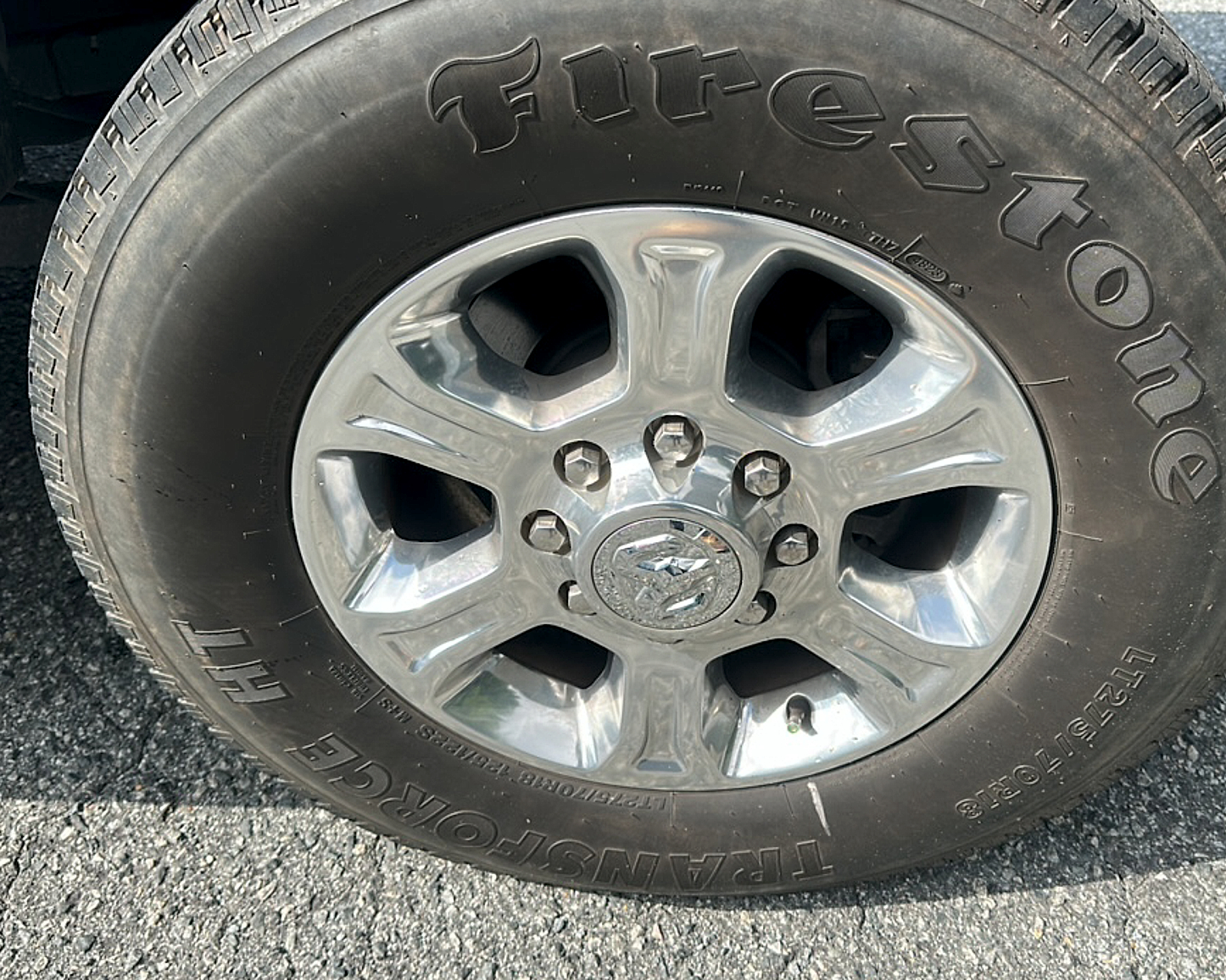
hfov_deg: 63.9
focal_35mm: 27
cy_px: 485
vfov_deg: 53.2
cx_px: 672
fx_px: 980
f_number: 1.78
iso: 80
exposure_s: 1/1919
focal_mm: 6.86
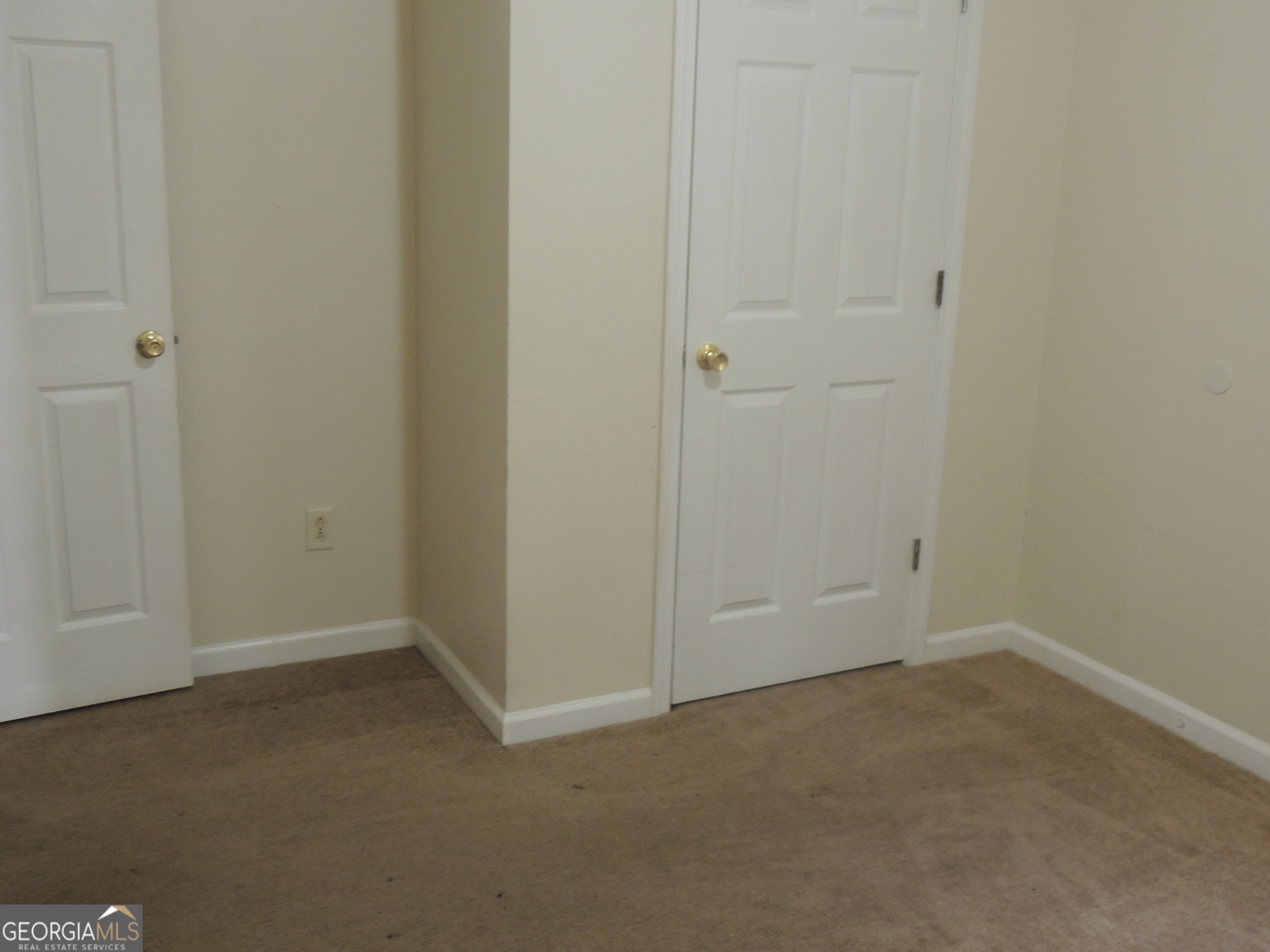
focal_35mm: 35
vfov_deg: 40.7
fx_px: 1284
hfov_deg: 52.6
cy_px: 476
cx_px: 635
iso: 400
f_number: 3.3
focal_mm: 6.2
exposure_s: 1/25
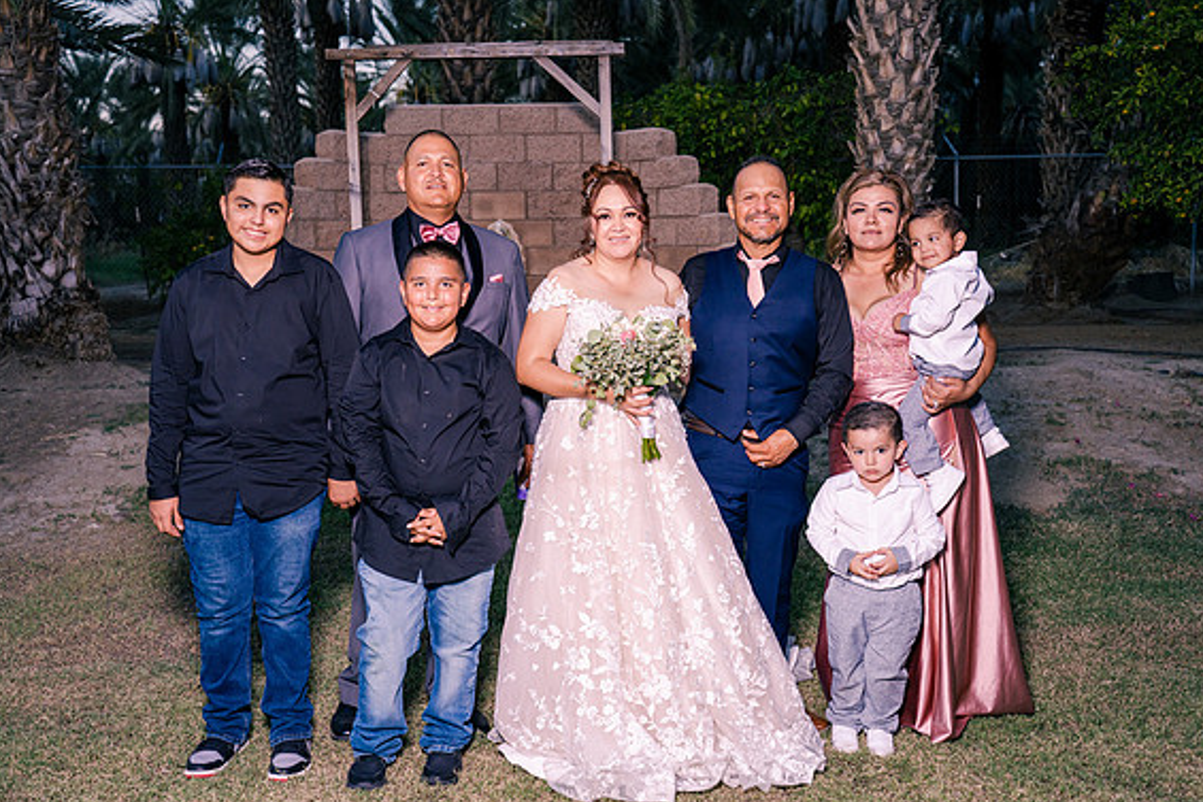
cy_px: 410
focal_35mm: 39
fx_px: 1304
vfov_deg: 34.2
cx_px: 598
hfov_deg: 49.5
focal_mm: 38
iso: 640
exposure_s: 1/500
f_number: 4
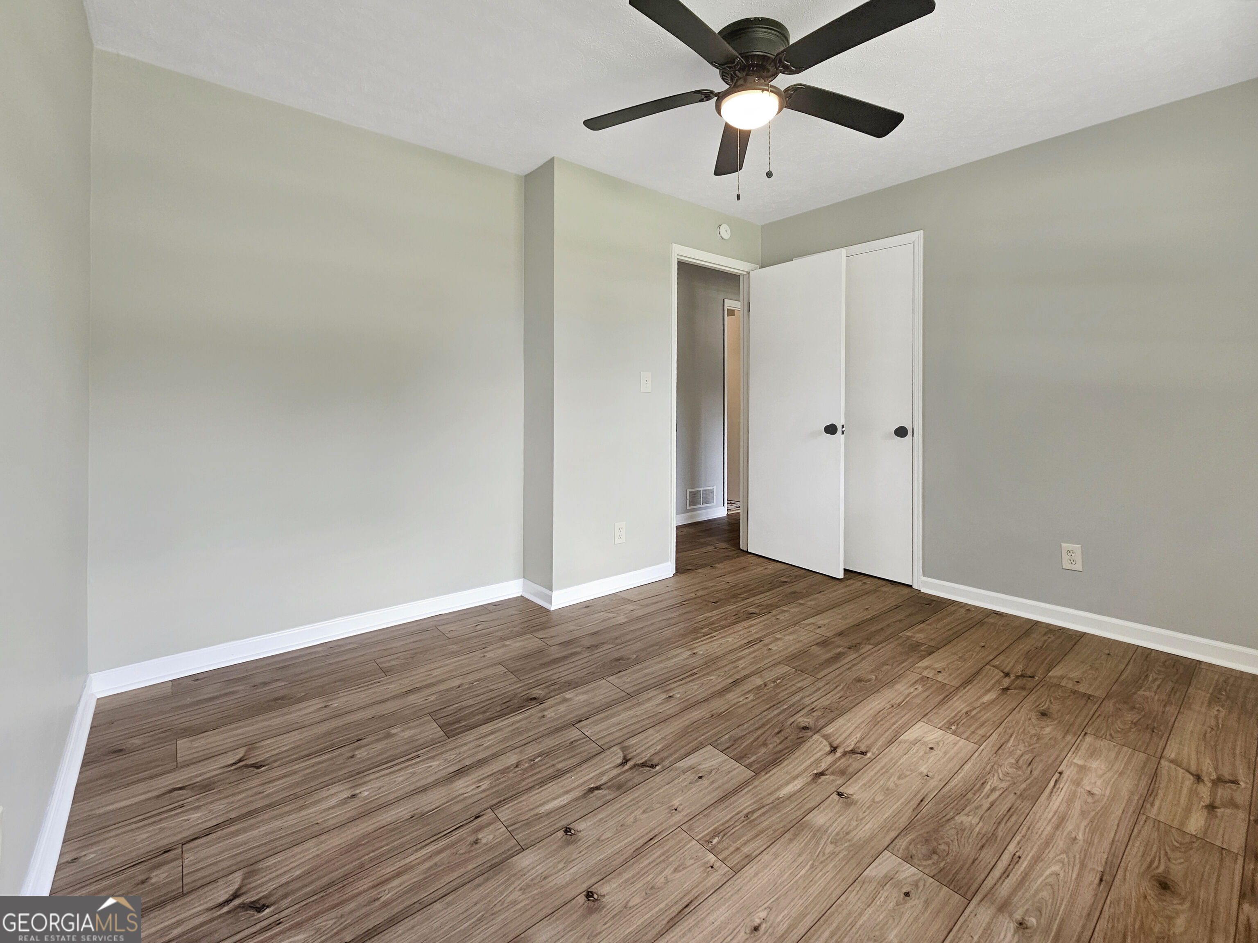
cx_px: 629
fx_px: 472
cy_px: 472
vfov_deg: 89.9
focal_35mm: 13
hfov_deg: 106.2
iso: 100
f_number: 2.2
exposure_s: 1/60
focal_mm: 2.2
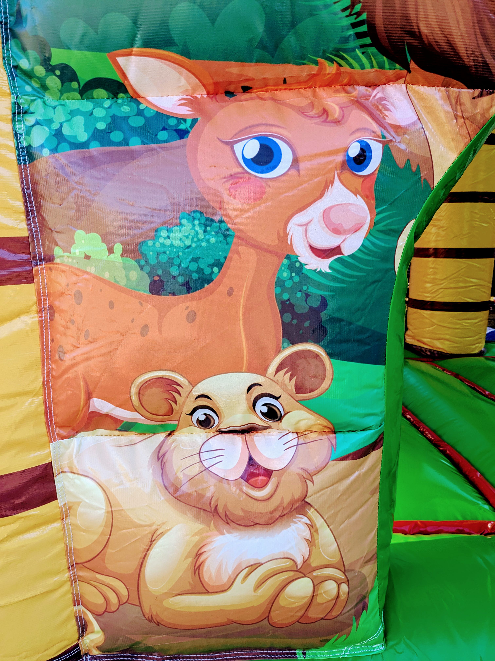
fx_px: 515
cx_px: 248
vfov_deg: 65.3
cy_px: 330
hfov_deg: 51.4
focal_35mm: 27
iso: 55
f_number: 1.73
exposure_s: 1/508
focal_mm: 4.38
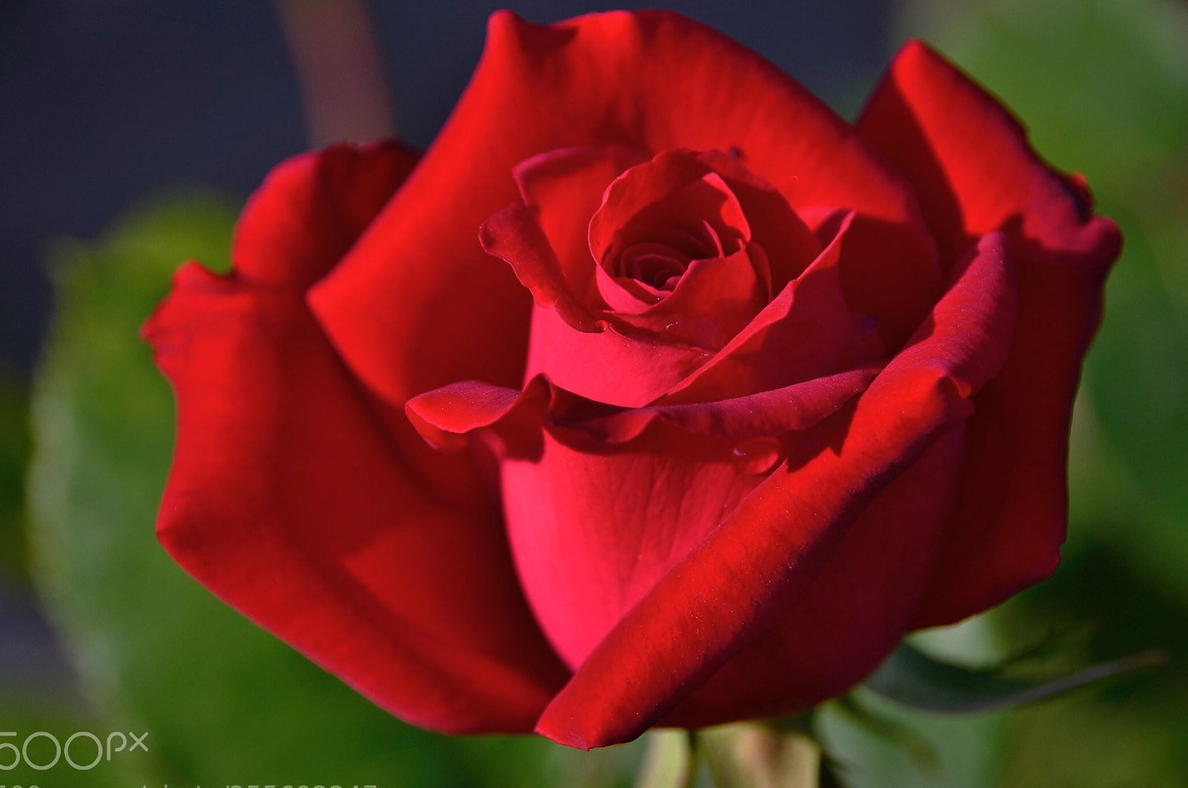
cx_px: 608
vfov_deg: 7.7
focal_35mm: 177
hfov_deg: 11.7
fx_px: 5816
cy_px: 419
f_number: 5.6
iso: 100
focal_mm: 105
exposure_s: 1/640
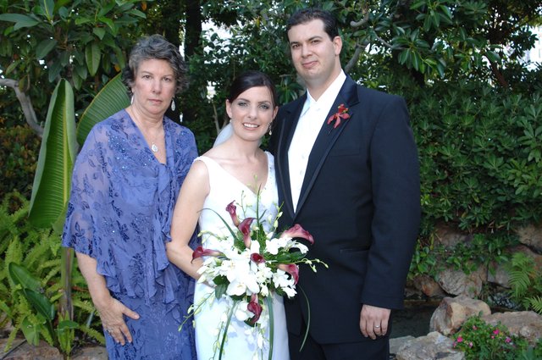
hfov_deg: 46.5
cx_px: 271
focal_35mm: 42
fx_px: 632
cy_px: 180
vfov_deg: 31.8
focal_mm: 28
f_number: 5.6
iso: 400
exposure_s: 1/50
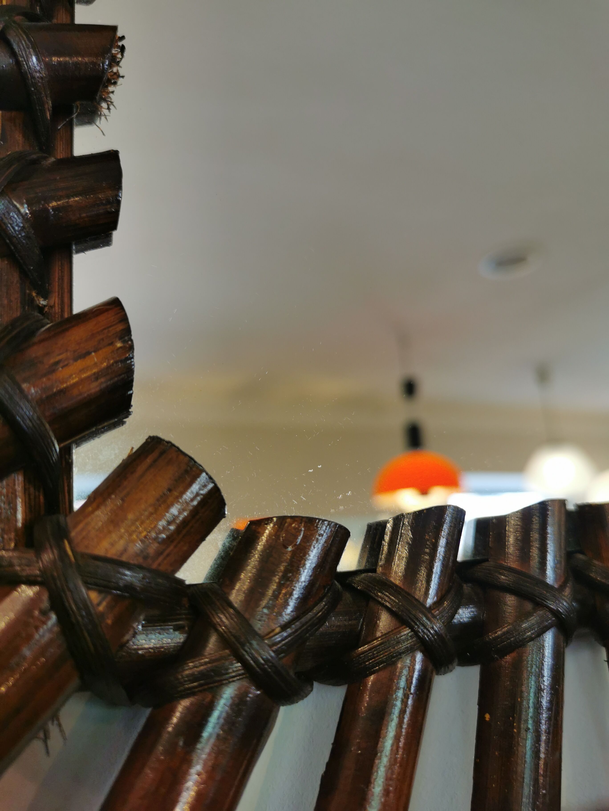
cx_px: 304
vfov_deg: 65.3
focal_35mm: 27
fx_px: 633
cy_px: 406
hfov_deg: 51.4
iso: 64
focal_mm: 5.58
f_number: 1.8
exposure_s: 1/100
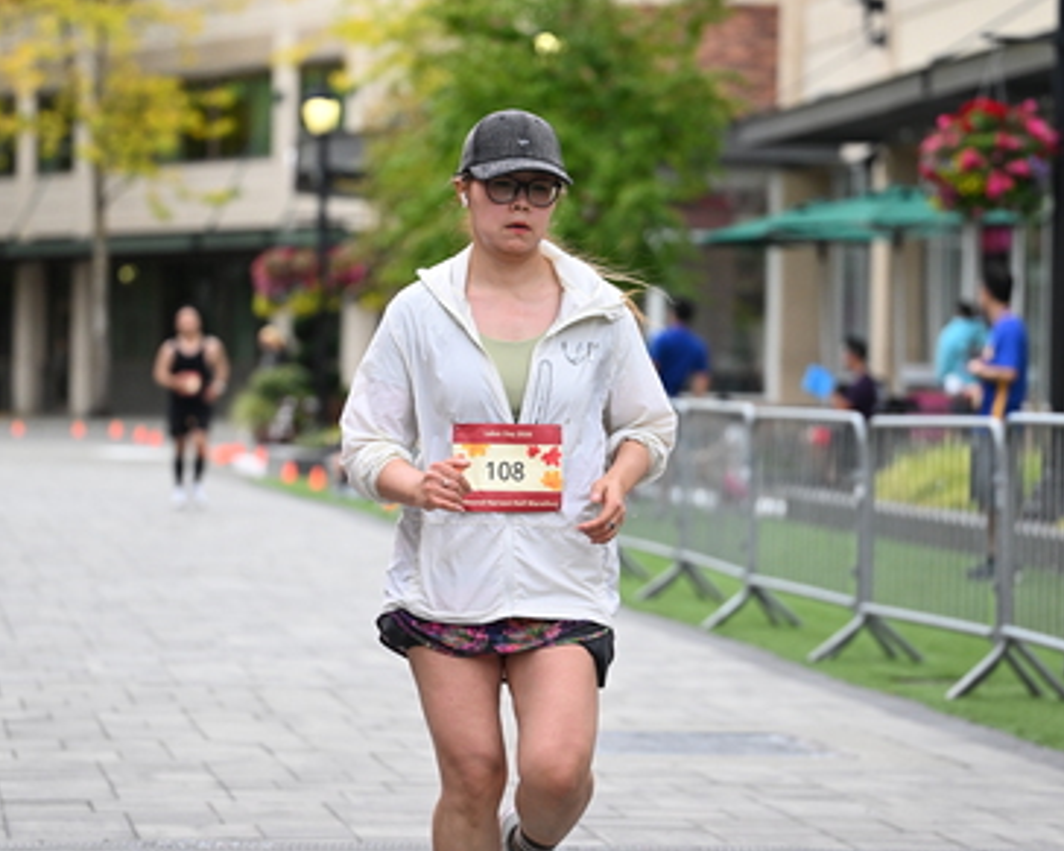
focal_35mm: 132
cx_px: 531
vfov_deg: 11.7
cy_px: 404
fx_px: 4156
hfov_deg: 14.6
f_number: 2.8
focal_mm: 93
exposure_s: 1/5000
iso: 1600
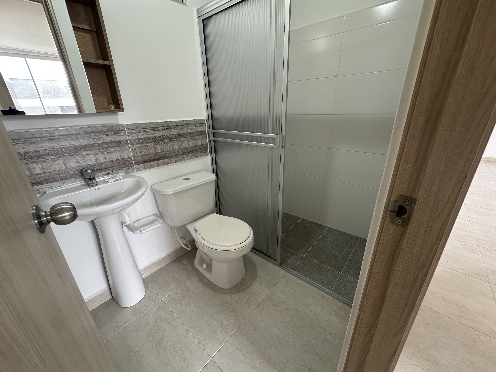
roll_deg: +0.9
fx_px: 201
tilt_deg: -21.0
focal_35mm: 14
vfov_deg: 85.7
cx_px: 248
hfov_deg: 102.1
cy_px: 186
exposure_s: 1/120
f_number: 2.2
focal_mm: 2.22
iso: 160
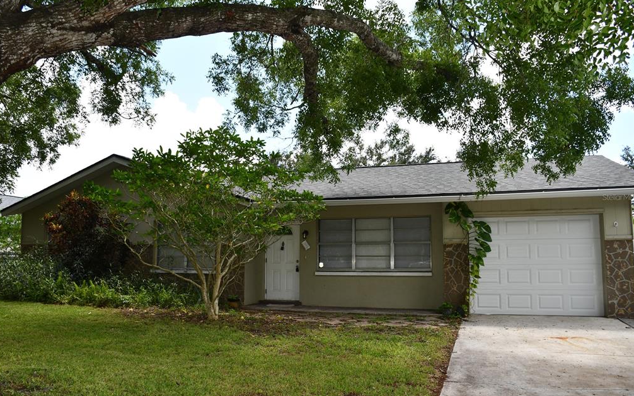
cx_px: 316
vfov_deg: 44.6
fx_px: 484
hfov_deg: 66.5
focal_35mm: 28
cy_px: 197
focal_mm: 18
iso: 100
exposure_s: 1/250
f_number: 5.6
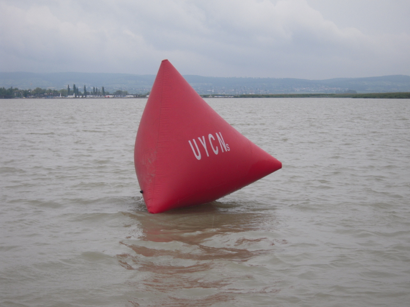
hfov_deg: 28.2
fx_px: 817
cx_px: 205
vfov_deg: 21.3
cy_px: 154
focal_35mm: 69
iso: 100
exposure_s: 1/250
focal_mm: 12.3
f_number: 4.2
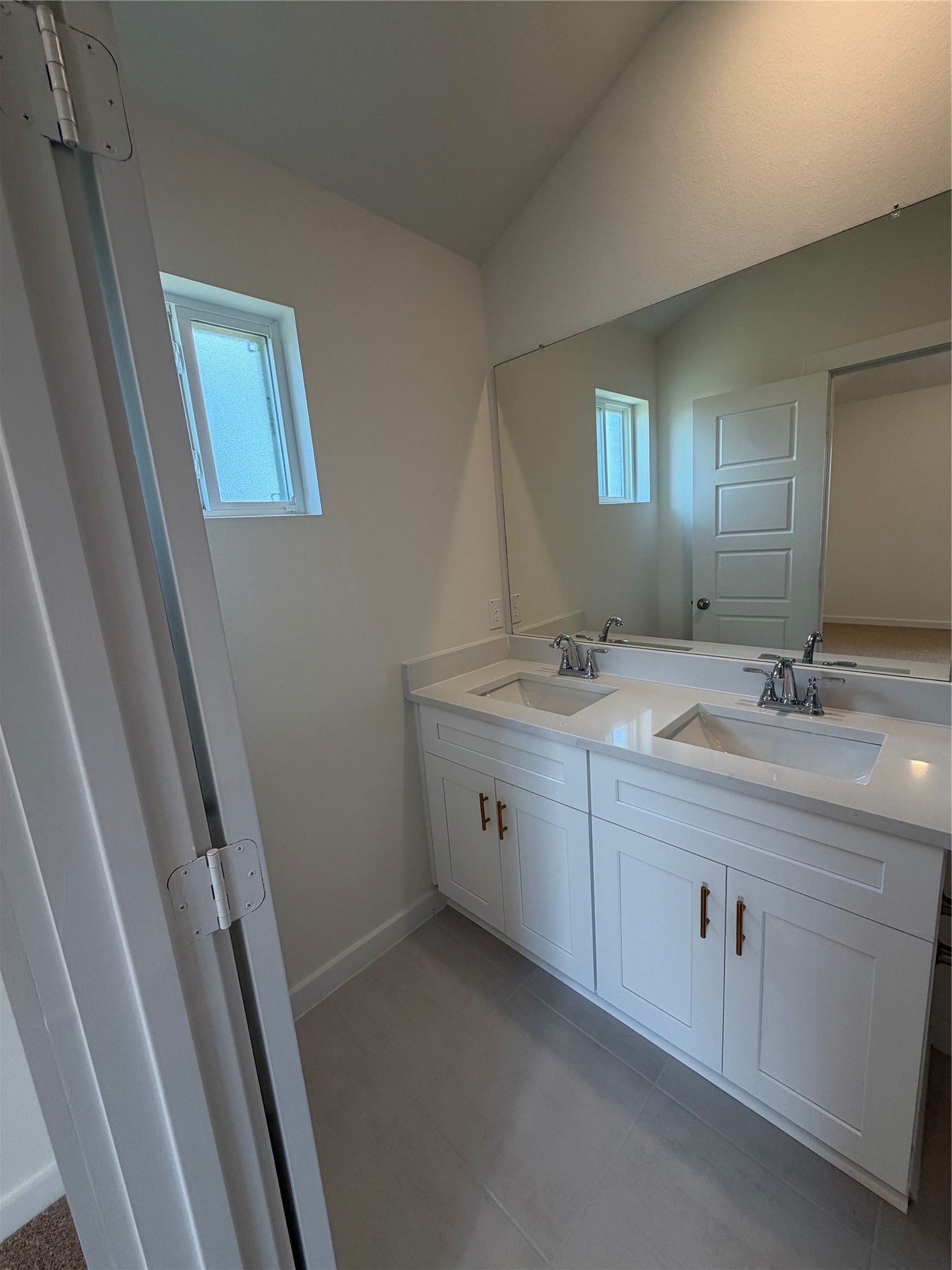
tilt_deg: -10.5
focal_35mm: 14
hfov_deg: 85.7
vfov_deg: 102.1
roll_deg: +3.8
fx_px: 513
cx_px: 476
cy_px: 635
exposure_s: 1/120
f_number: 2.2
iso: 125
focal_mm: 2.22
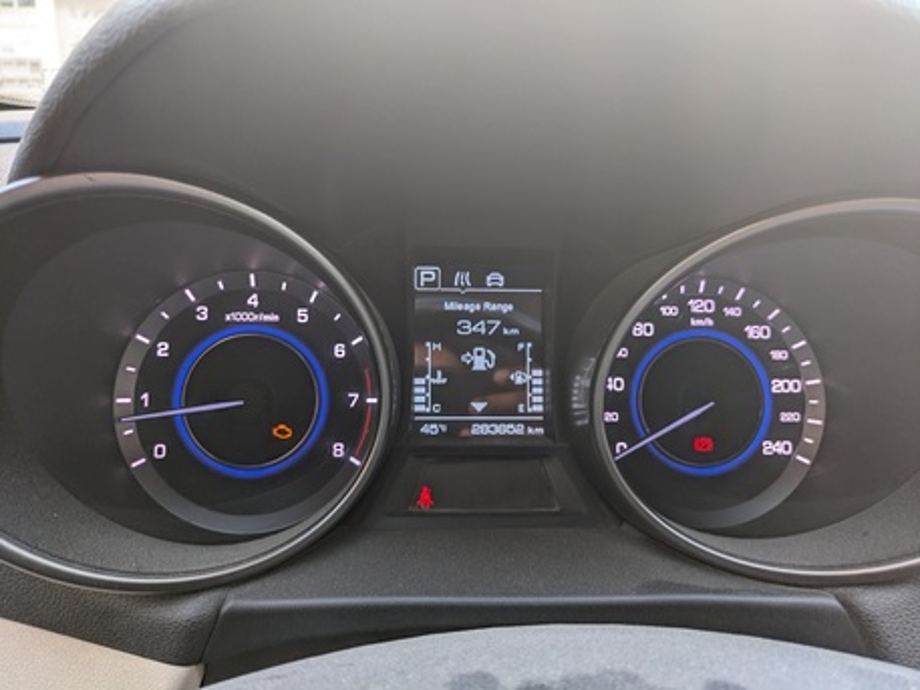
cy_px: 345
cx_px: 460
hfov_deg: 65.3
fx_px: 718
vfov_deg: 51.4
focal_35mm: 27
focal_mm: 4.38
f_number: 1.73
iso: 57
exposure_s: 1/49.9
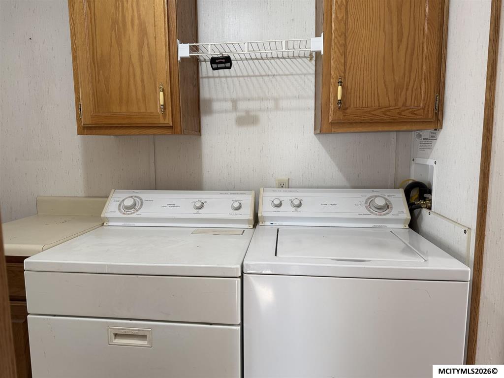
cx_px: 252
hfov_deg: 71.6
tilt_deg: -7.0
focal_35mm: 24
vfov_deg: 56.8
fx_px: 349
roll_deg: +0.0
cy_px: 189
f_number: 1.78
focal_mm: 6.76
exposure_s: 1/60
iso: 160
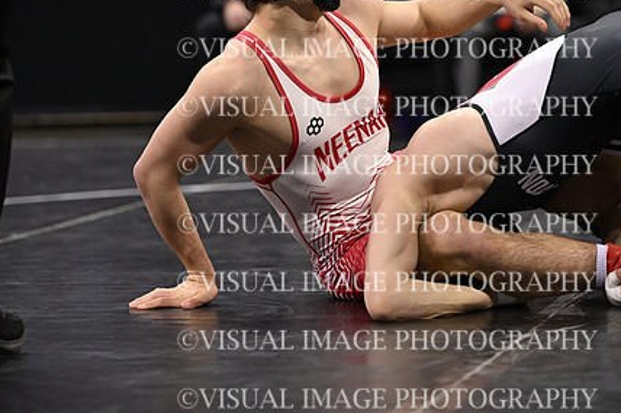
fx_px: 3155
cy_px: 135
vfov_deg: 7.5
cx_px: 387
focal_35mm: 183
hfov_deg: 11.2
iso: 4000
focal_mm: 135
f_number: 3.2
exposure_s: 1/1000
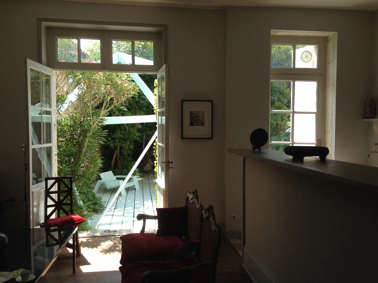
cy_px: 142
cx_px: 189
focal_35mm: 33
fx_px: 360
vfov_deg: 42.9
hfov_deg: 55.4
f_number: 2.4
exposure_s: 1/308
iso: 50
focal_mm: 4.12
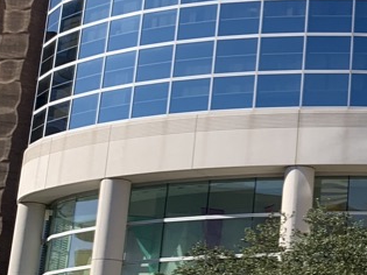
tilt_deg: +18.5
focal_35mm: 99
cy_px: 103
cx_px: 590
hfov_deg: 17.4
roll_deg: +0.4
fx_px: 1049
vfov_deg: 14.9
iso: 25
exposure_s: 1/1560
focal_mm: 4.25
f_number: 1.8
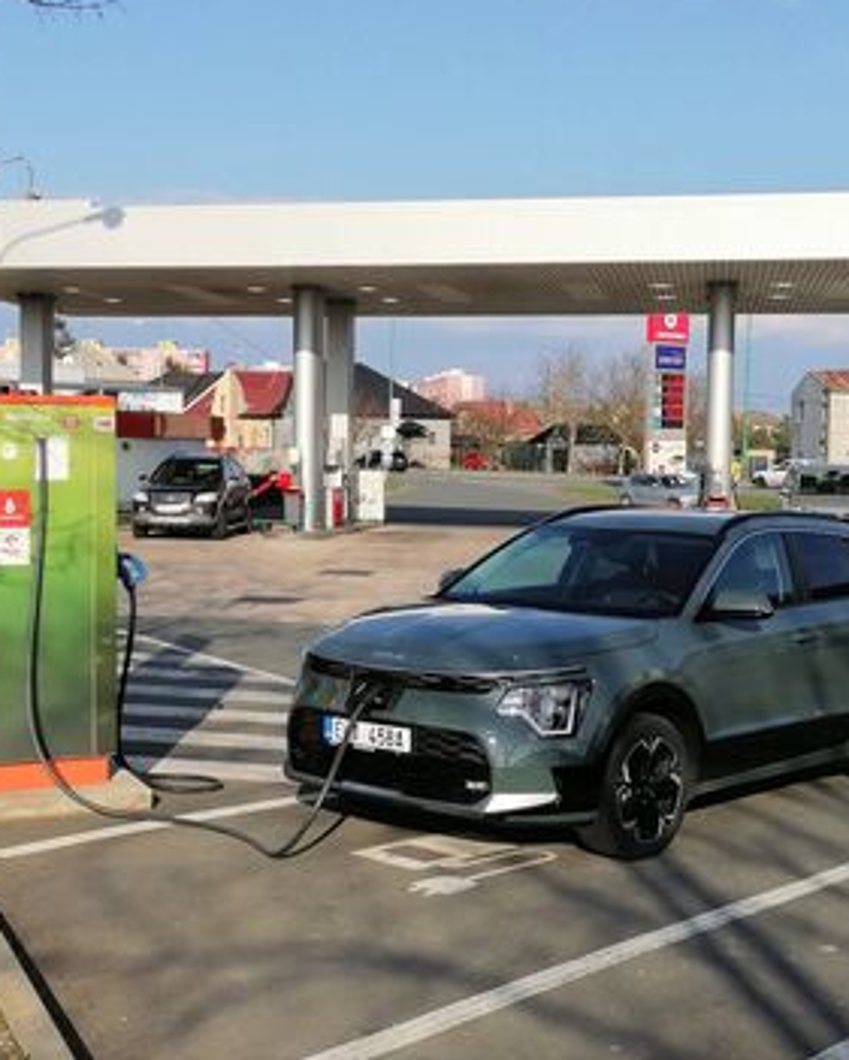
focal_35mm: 52
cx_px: 405
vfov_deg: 36.0
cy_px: 544
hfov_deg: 29.1
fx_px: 1633
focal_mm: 5.3
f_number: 1.8
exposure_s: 1/2304
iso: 50
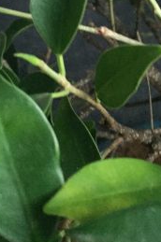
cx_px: 138
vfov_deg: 28.0
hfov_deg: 19.1
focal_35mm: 70
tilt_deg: -46.9
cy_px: 36
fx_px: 471
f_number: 2.2
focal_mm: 4.15
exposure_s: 1/15
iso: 400
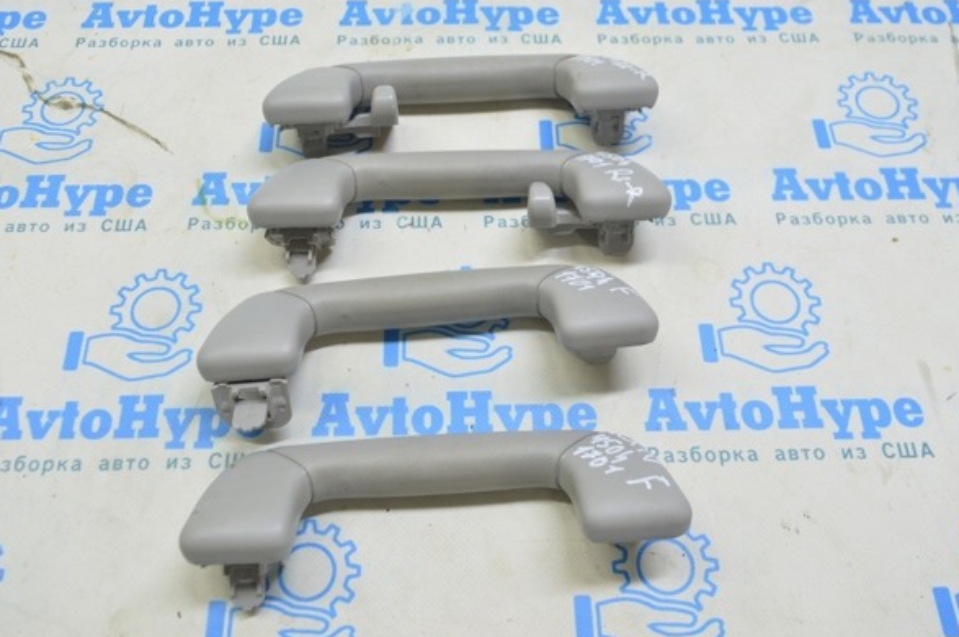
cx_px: 444
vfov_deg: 36.8
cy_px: 306
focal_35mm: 36
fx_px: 958
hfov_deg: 53.1
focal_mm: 22
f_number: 5.6
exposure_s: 1/20
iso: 400
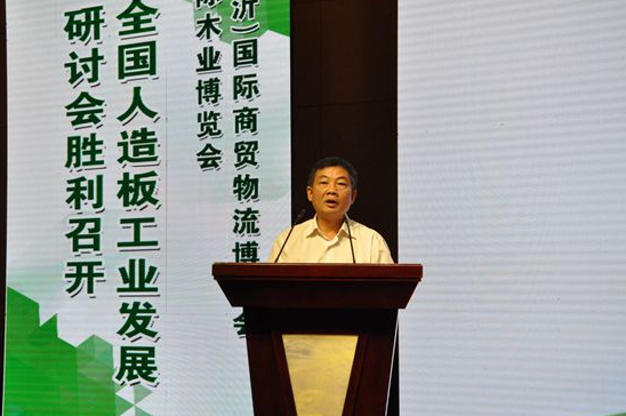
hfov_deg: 29.3
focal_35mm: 69
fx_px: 1198
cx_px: 330
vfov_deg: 19.7
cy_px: 212
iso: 1250
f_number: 8
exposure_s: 1/250
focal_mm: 42
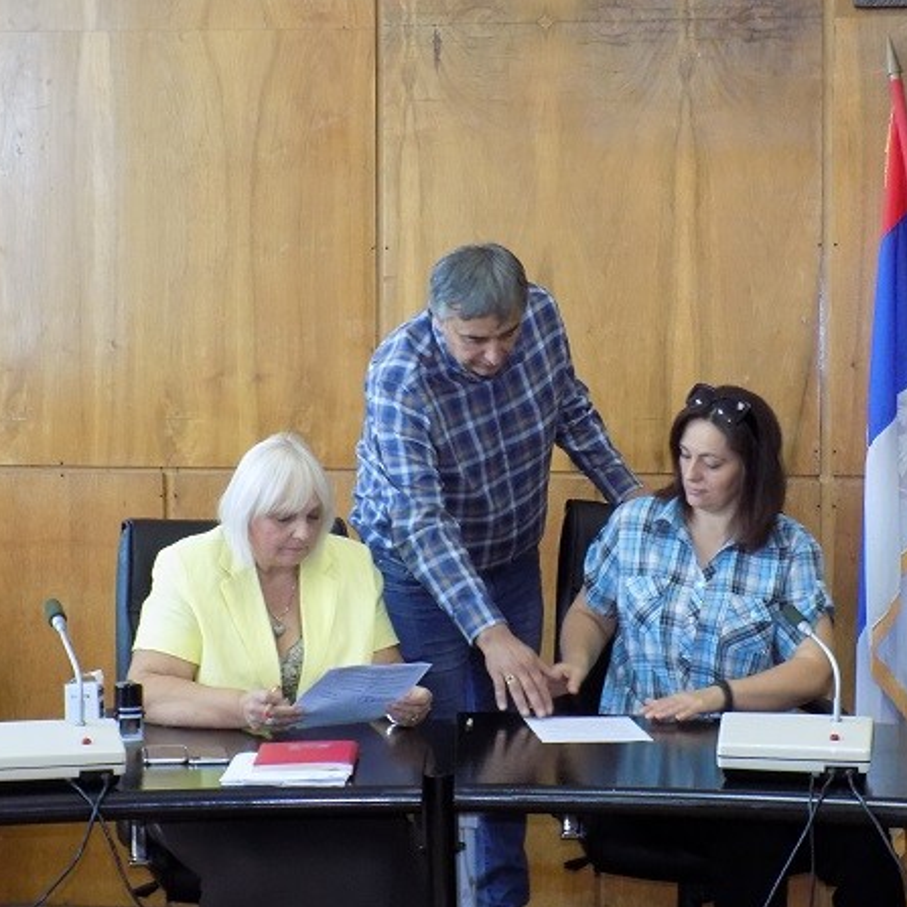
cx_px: 530
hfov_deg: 20.9
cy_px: 455
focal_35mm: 83
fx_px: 2460
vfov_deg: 20.9
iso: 400
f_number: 4.2
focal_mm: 12.5
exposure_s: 1/30
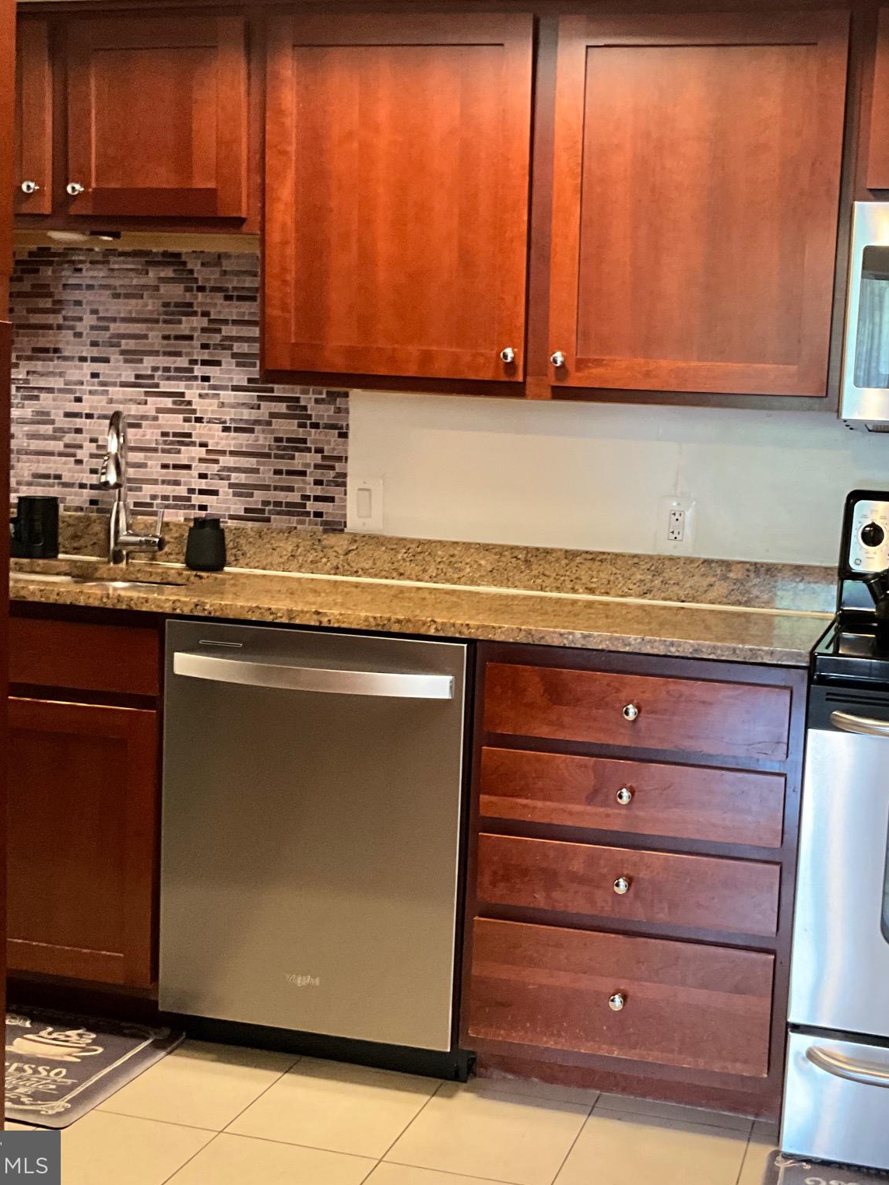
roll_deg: -2.8
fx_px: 1336
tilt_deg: -5.4
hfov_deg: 36.0
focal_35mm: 39
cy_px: 597
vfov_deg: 47.9
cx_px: 663
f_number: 1.8
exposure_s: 1/34
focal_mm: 3
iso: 320
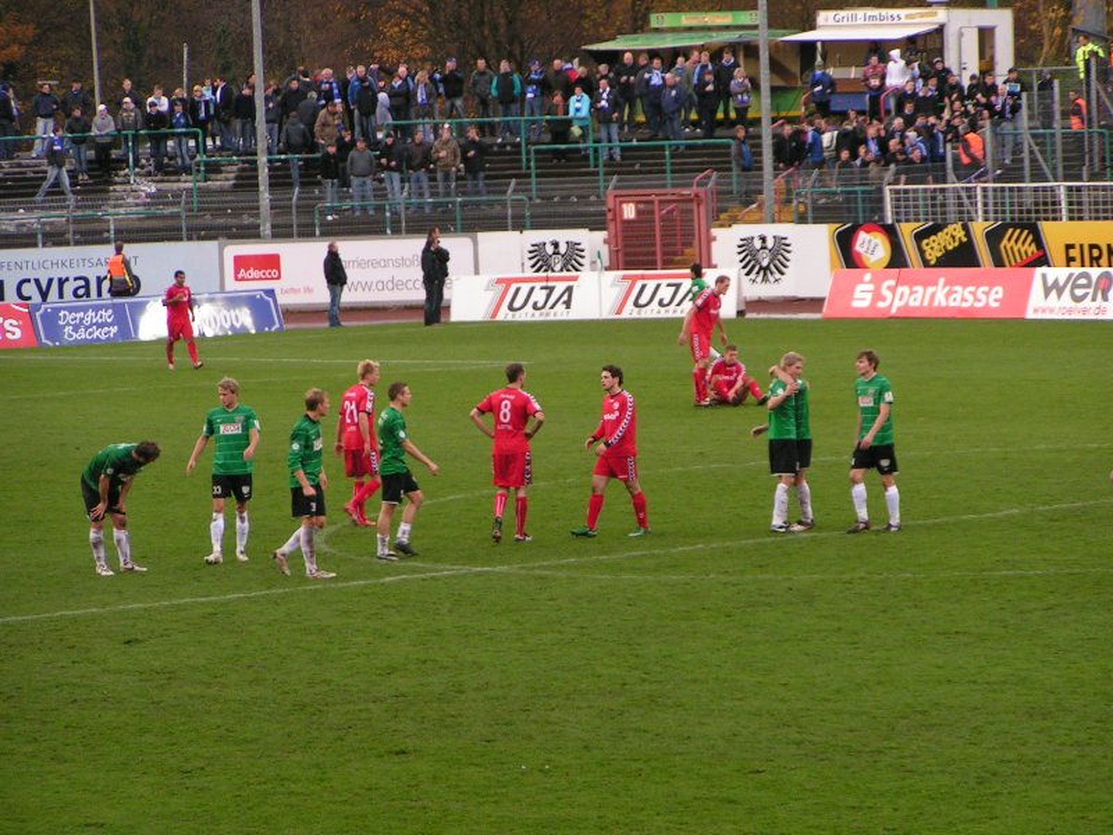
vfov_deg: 7.5
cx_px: 556
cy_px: 418
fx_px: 6334
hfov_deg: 10.0
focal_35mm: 197
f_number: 3.5
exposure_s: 1/200
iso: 125
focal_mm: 30.1
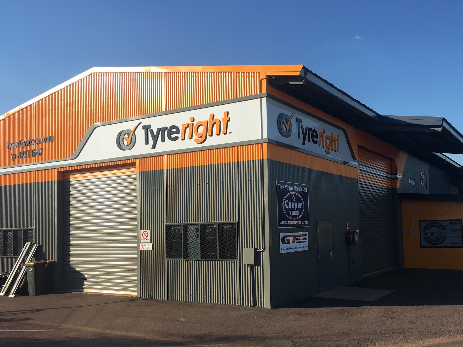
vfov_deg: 40.6
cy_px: 202
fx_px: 468
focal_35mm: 35
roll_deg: +1.1
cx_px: 278
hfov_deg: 52.3
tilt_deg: +4.0
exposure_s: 1/1282
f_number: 2.2
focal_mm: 4.15
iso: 25
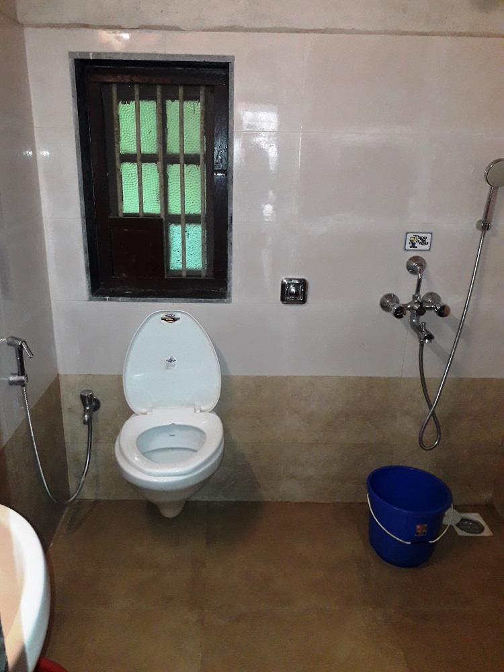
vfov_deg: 65.3
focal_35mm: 27
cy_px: 336
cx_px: 252
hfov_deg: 51.4
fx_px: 524
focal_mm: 3.6
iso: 200
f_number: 1.9
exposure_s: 1/50
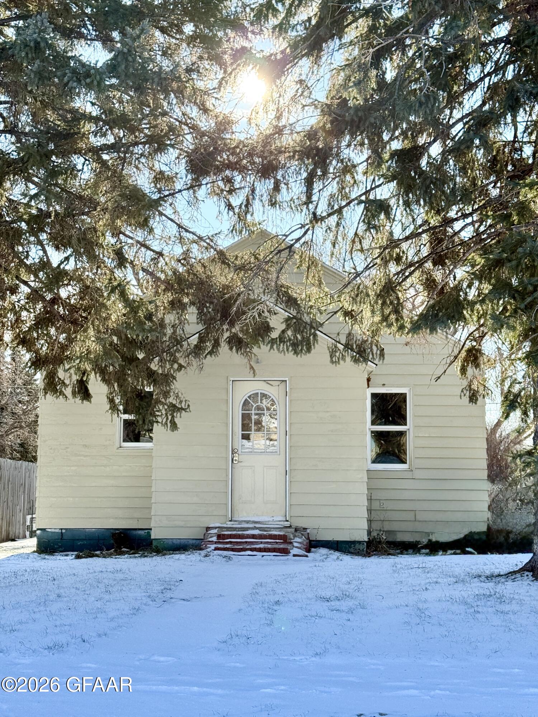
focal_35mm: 48
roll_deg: -0.6
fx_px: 994
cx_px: 269
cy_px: 358
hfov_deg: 30.3
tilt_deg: +6.8
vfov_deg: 39.7
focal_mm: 6.76
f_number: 1.78
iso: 100
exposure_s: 1/1795
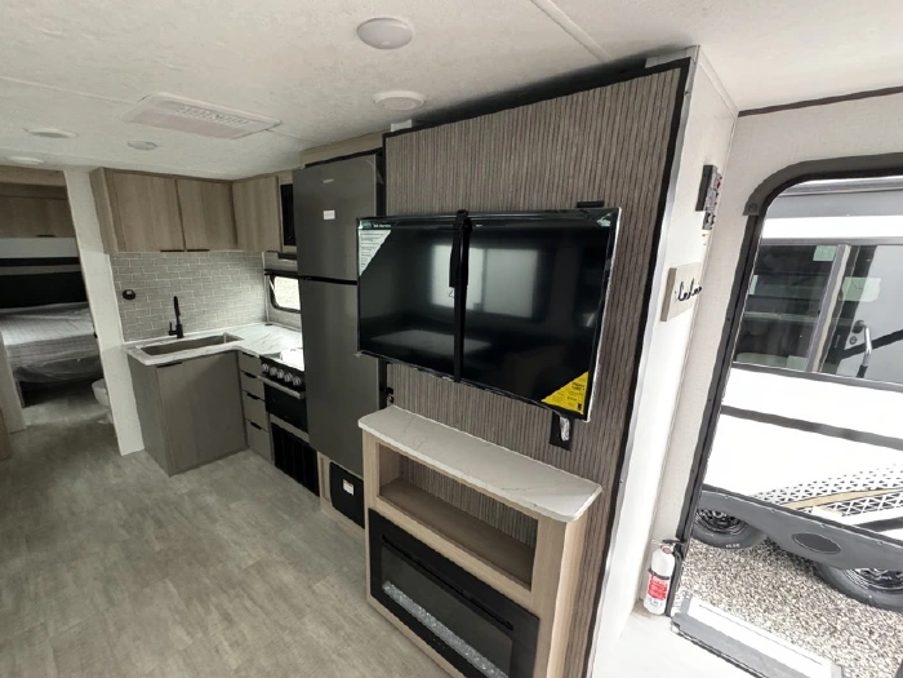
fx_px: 417
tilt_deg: -14.8
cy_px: 356
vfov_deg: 78.0
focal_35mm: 16
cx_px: 401
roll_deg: -1.2
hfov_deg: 94.1
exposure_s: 1/60
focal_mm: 2.22
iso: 640
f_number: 2.2
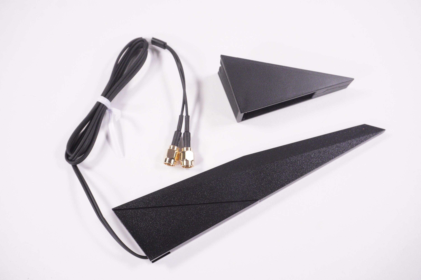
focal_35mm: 38
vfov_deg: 35.4
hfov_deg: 51.3
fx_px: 438
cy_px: 140
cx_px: 210
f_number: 6.3
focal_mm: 25
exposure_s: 1/2000
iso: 5000
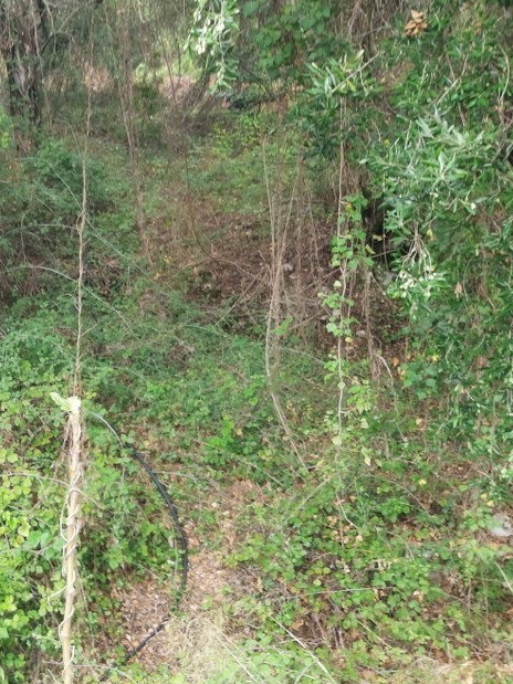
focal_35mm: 43
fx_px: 850
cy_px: 378
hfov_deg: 30.9
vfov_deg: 43.8
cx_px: -11
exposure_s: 1/50
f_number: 1.7
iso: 100
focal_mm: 3.92
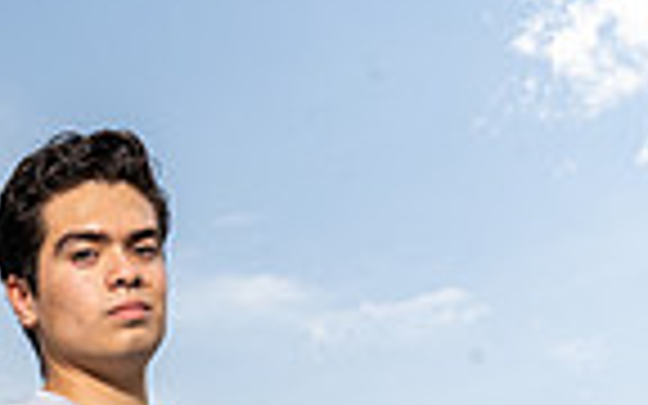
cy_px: 909
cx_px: 63
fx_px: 1801
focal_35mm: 102
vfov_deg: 11.1
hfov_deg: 20.0
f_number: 11
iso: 100
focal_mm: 32
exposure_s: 1/250
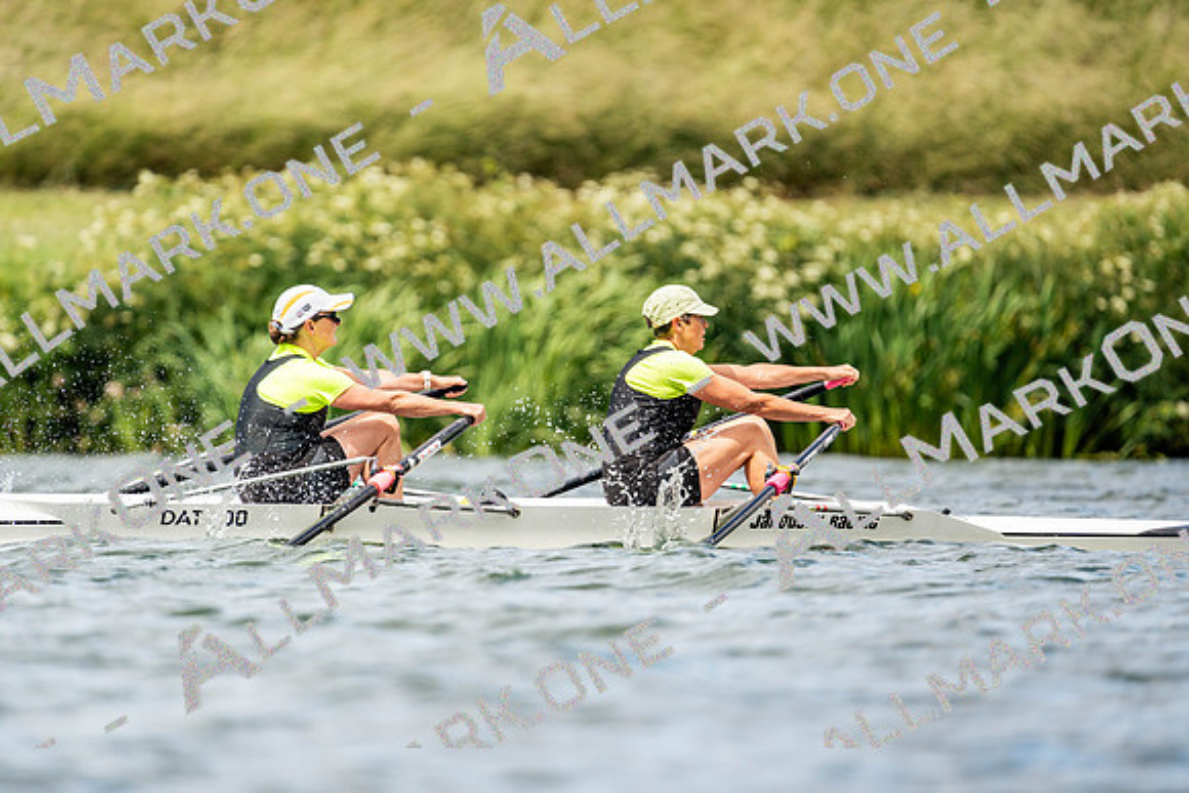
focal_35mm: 600
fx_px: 19820
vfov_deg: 2.3
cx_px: 594
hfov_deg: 3.4
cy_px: 396
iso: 400
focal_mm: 600
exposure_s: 1/2000
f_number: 6.3
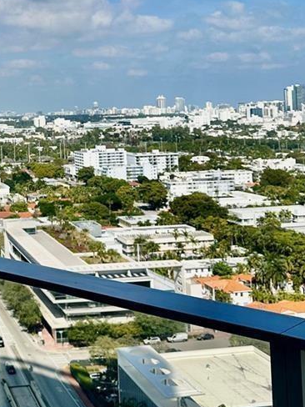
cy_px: 93
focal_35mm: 59
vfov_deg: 32.0
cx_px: -11
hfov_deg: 23.6
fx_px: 693
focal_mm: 6.86
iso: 80
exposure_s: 1/8197
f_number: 1.78
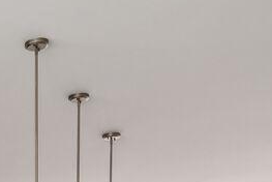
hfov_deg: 15.9
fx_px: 794
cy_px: 437
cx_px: -243
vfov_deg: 11.0
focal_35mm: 105
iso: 200
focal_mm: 16
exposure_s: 1/15
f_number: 9
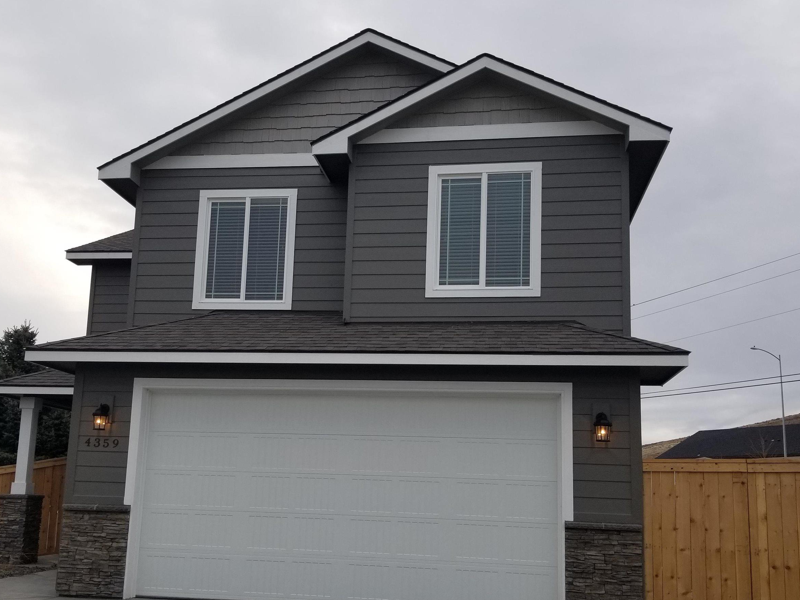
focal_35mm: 34
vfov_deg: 41.4
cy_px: 385
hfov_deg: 53.9
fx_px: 786
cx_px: 372
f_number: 1.7
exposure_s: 1/578
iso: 50
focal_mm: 4.25
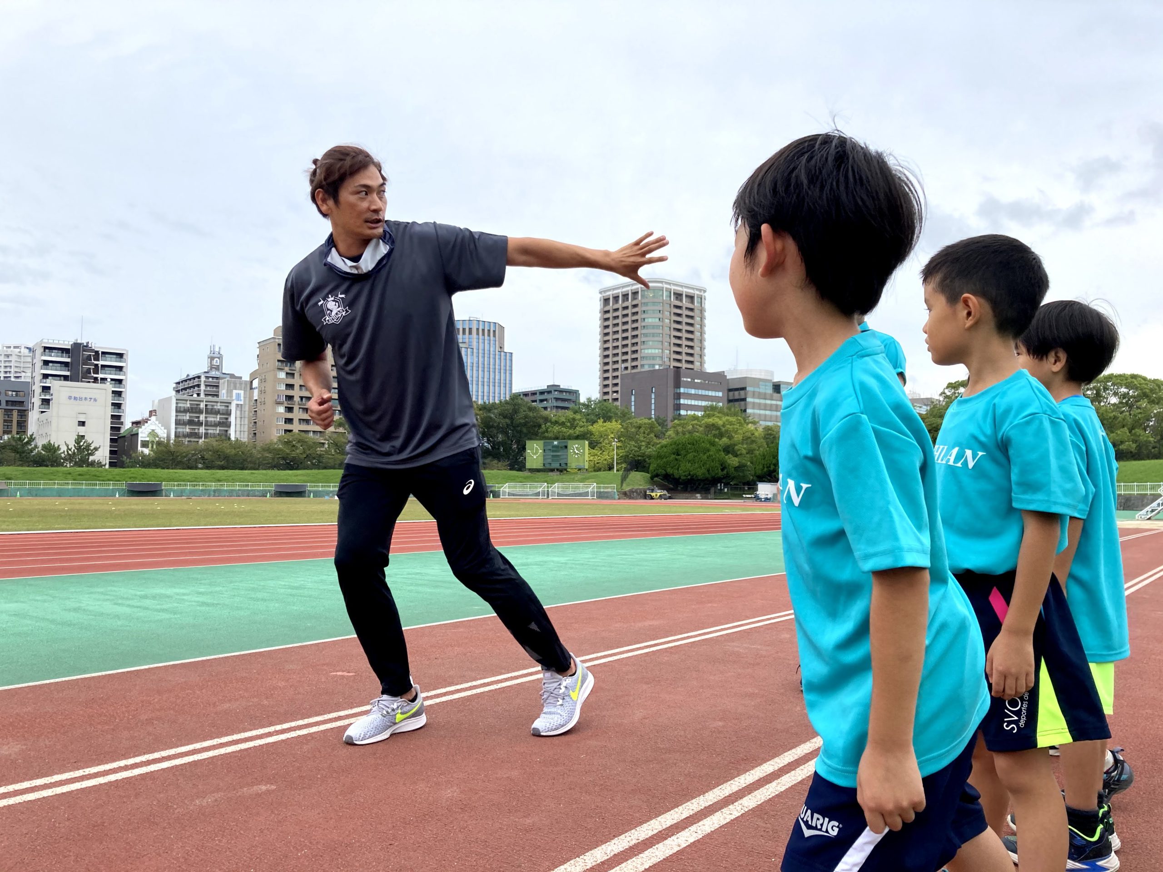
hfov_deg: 63.4
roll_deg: -0.5
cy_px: 436
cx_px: 582
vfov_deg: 49.7
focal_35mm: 28
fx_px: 941
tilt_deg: +3.7
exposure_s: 1/476
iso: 20
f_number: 1.8
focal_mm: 3.99
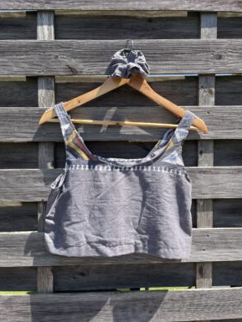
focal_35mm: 27
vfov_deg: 65.3
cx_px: 123
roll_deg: +0.0
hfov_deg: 51.4
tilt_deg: -2.3
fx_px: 252
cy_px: 156
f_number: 1.6
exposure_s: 1/1695
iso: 50
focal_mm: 5.1
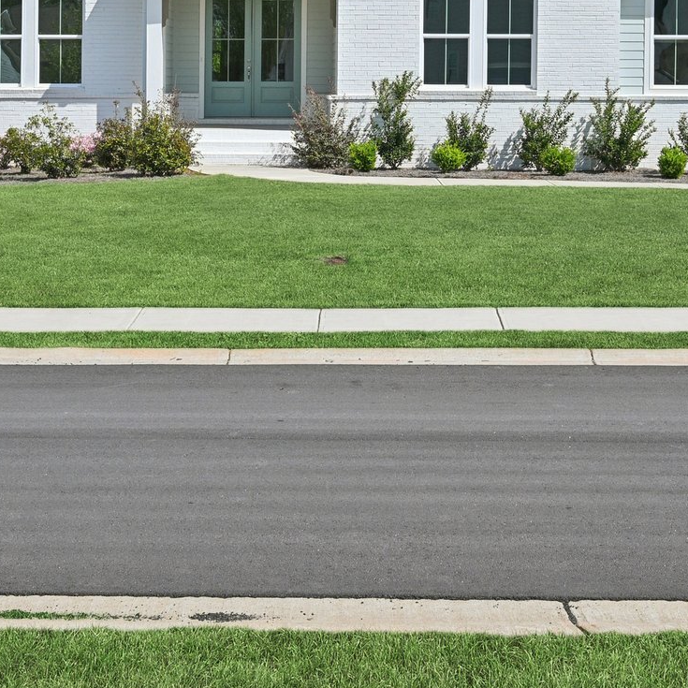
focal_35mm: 71
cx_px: 363
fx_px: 1597
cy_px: 75
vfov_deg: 23.7
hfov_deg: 24.3
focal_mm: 30
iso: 100
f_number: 8
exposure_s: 1/500
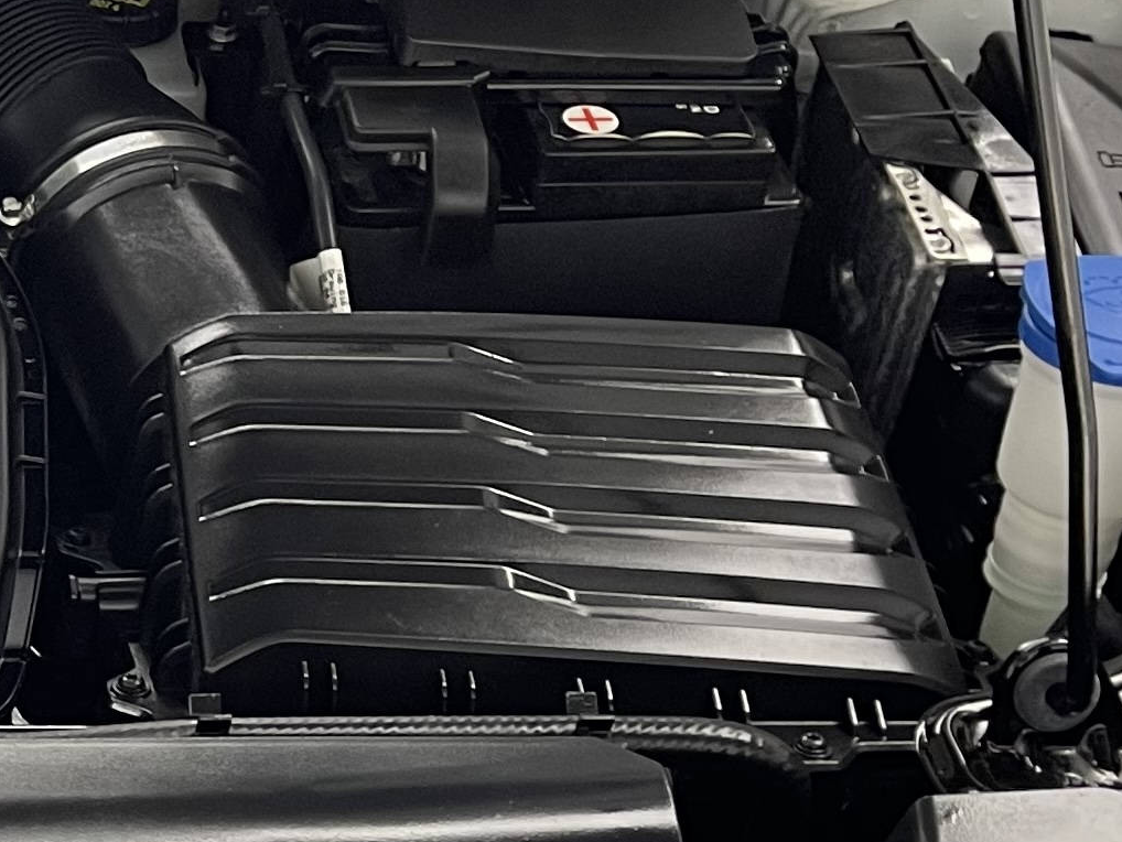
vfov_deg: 14.9
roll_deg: -1.9
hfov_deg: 18.2
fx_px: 3210
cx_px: -408
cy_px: 620
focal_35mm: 99
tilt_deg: -38.2
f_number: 1.6
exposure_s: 1/50
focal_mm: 5.1
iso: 100
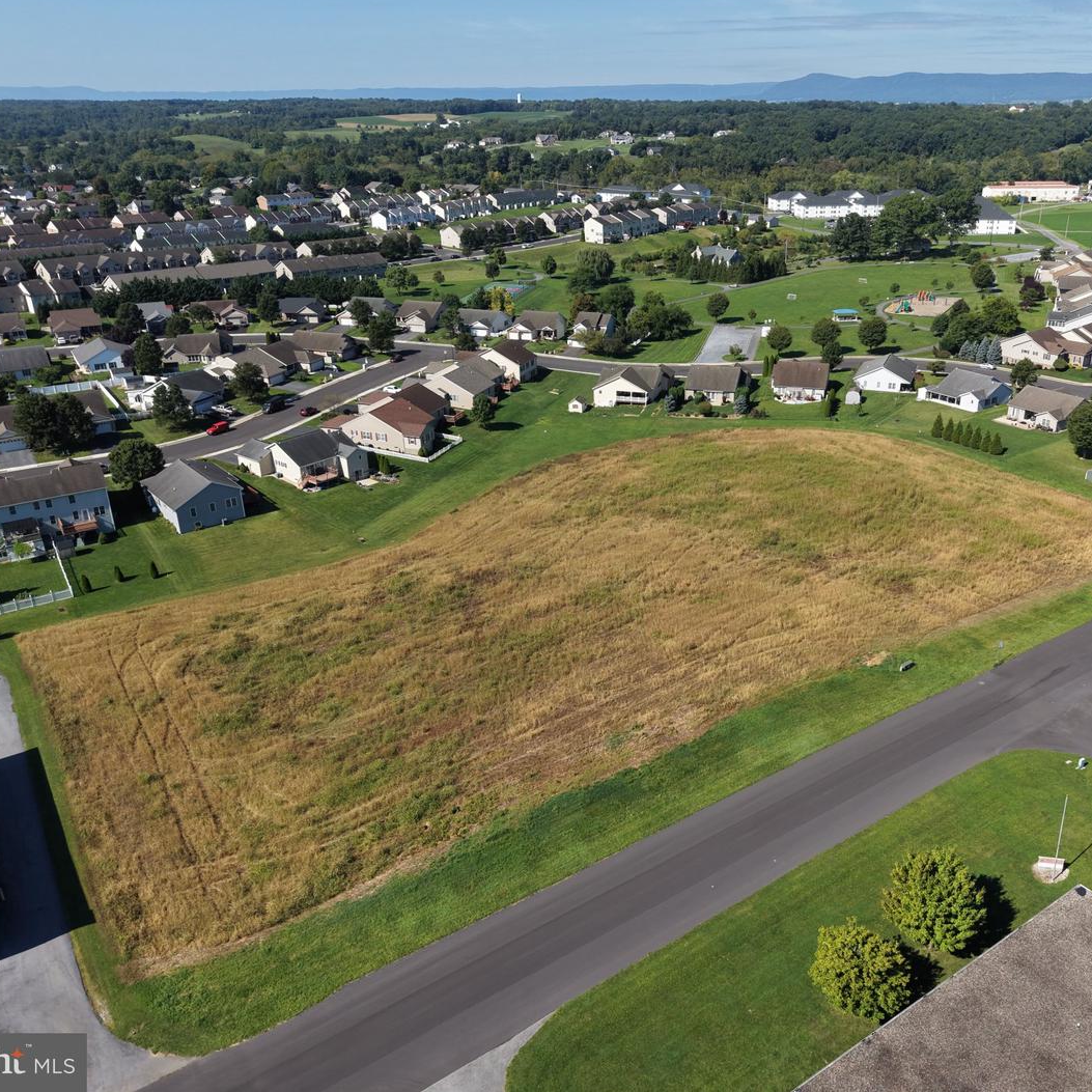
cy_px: 533
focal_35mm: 29
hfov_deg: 55.2
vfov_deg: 55.6
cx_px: 651
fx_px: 1035
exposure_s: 1/4000
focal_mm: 8.67
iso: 150
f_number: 1.8
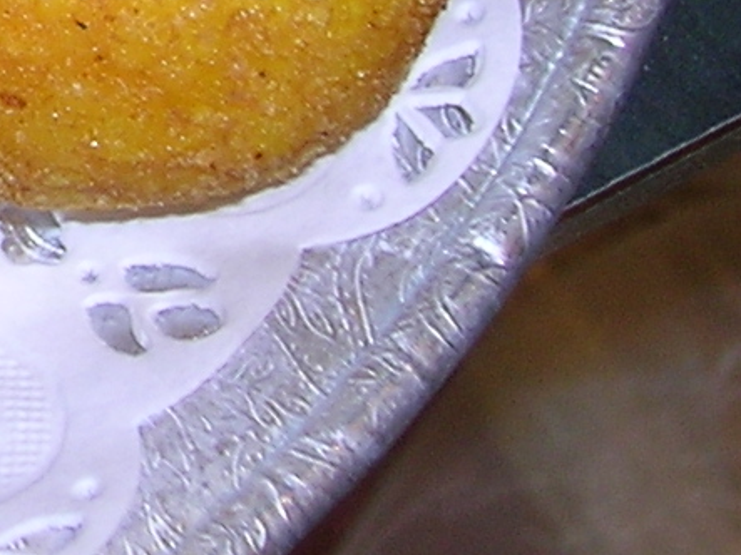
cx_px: -1206
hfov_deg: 7.4
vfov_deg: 5.8
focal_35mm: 246
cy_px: -896
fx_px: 5265
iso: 50
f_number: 3.2
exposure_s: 1/60.1
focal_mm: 8.7
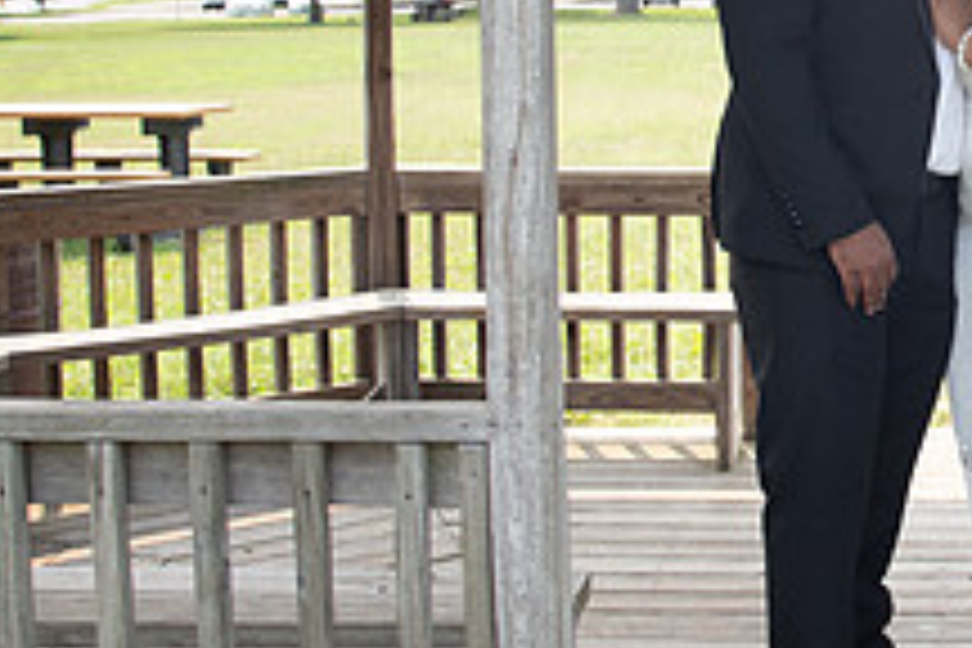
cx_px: 1062
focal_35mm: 78
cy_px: 115
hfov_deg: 24.3
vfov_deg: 17.3
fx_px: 2106
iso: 800
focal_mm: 28
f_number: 3.7
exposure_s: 1/1600
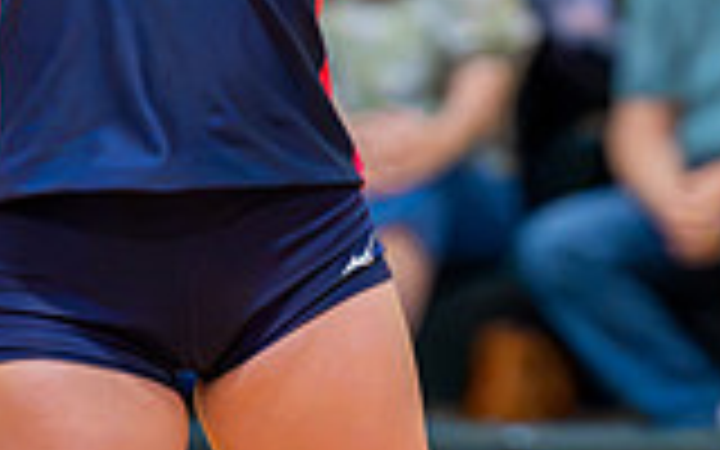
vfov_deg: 2.1
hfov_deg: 3.4
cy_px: -549
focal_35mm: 610
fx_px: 11970
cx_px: 400
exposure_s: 1/800
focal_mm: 140
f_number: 2.8
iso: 10000
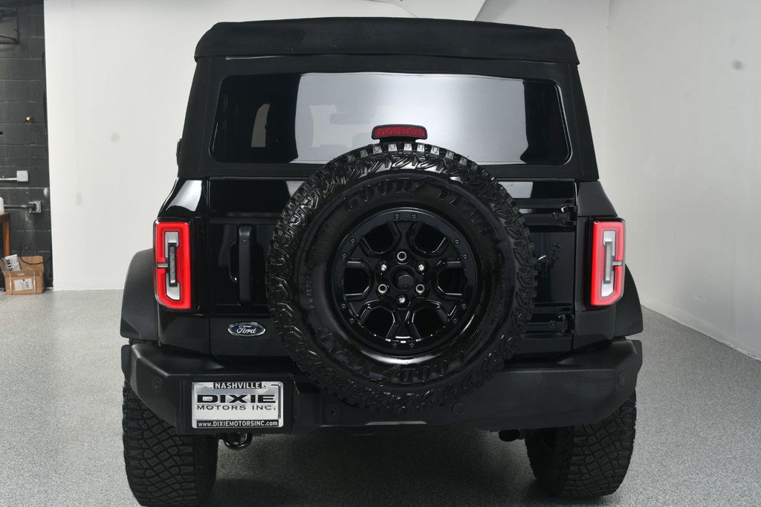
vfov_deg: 29.8
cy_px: 254
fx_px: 951
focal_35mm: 45
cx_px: 380
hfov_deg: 43.6
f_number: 10
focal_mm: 30
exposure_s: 1/160
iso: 100
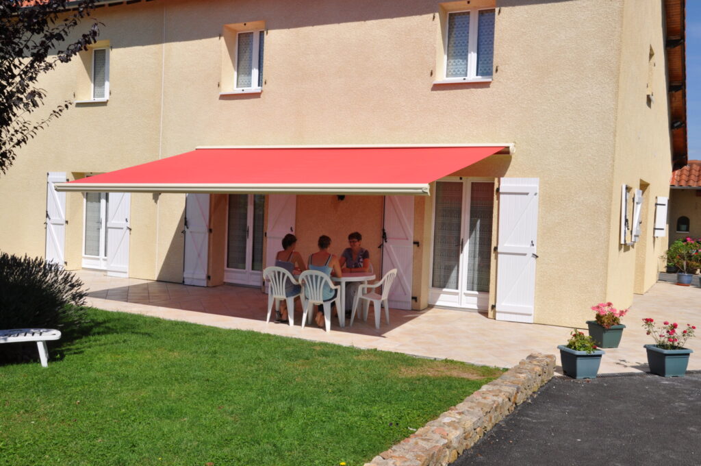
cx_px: 350
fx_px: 700
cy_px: 233
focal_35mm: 36
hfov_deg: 53.2
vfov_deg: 36.8
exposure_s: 1/250
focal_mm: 24
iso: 200
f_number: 16
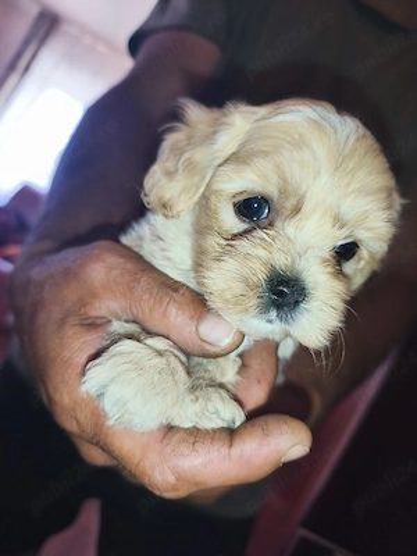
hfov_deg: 58.9
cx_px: 208
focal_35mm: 23
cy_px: 278
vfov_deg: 73.9
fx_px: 369
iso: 160
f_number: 1.65
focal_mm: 6.14
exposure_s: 1/100
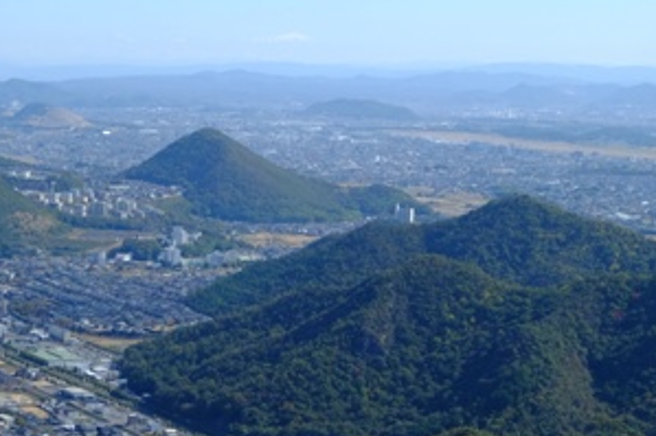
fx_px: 1912
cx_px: 83
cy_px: 365
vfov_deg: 13.0
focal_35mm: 105
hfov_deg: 19.2
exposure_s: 1/120
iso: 200
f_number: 13
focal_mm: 32.9
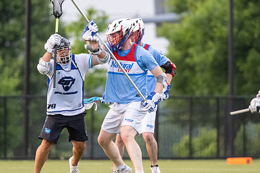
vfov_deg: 1.7
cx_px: 110
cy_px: 95
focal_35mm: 788
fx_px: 5689
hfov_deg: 2.6
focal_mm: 500
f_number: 5.6
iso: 6400
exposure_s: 1/1000
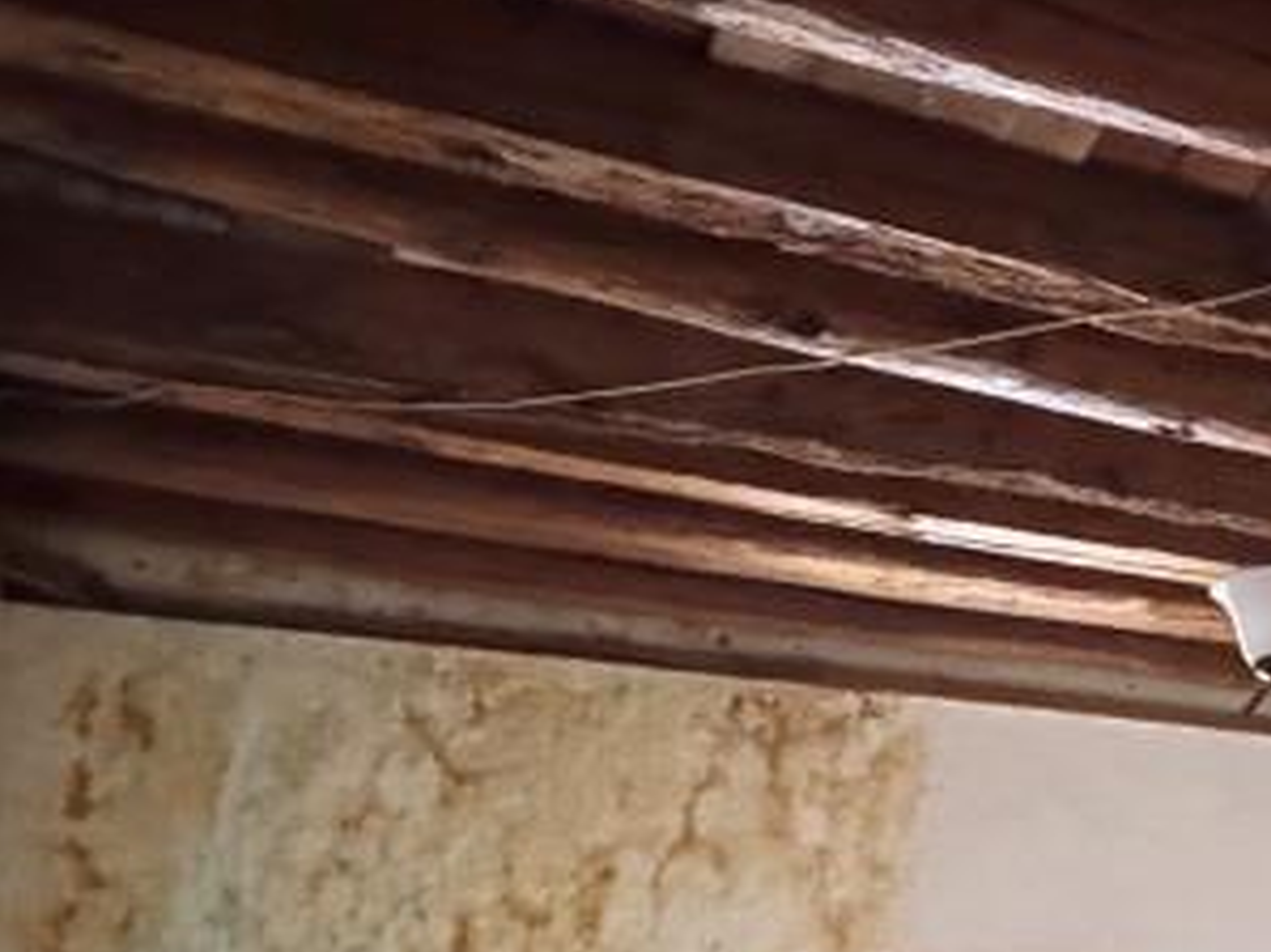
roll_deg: +0.2
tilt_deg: +5.7
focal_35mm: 48
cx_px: 1284
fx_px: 1762
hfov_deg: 35.7
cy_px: 990
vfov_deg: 28.1
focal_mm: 2.22
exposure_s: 1/30
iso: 2500
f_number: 2.2
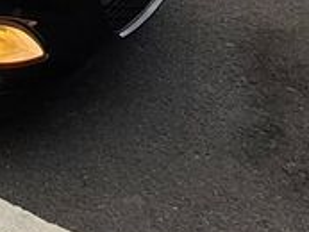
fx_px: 465
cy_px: -145
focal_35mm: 52
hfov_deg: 26.7
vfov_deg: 21.8
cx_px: -152
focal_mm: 1.67
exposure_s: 1/100
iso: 64
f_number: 2.2
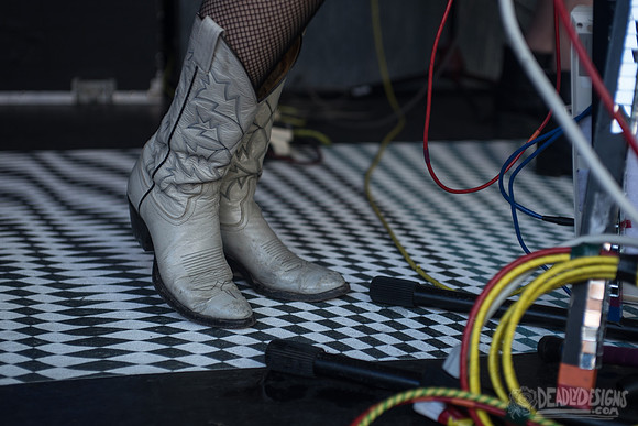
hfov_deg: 28.8
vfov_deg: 19.5
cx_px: 319
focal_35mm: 70
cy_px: 213
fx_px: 1241
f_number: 3.5
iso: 250
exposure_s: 1/250
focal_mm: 70
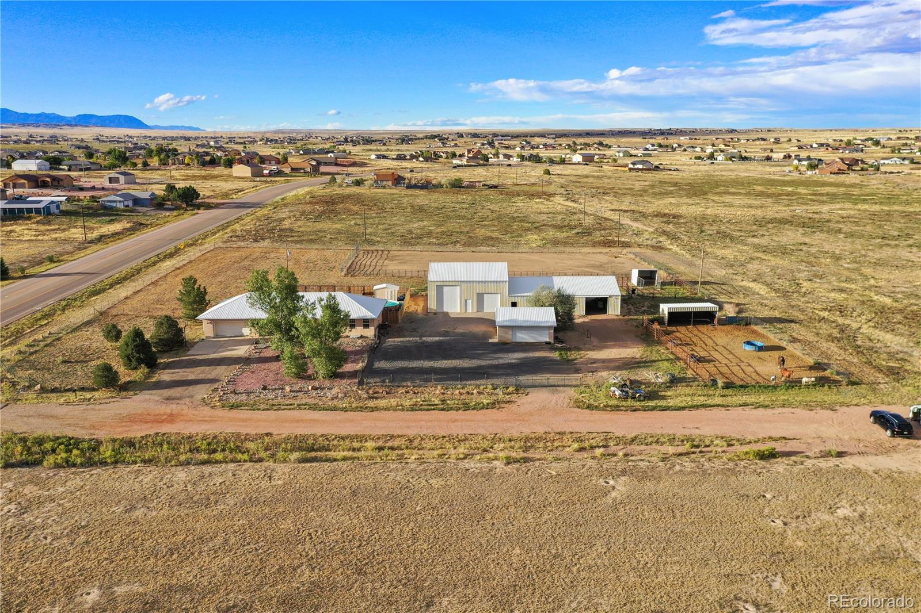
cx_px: 460
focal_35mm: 28
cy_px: 306
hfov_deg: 65.5
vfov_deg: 46.4
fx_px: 716
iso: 100
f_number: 4
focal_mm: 10.26
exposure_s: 1/640
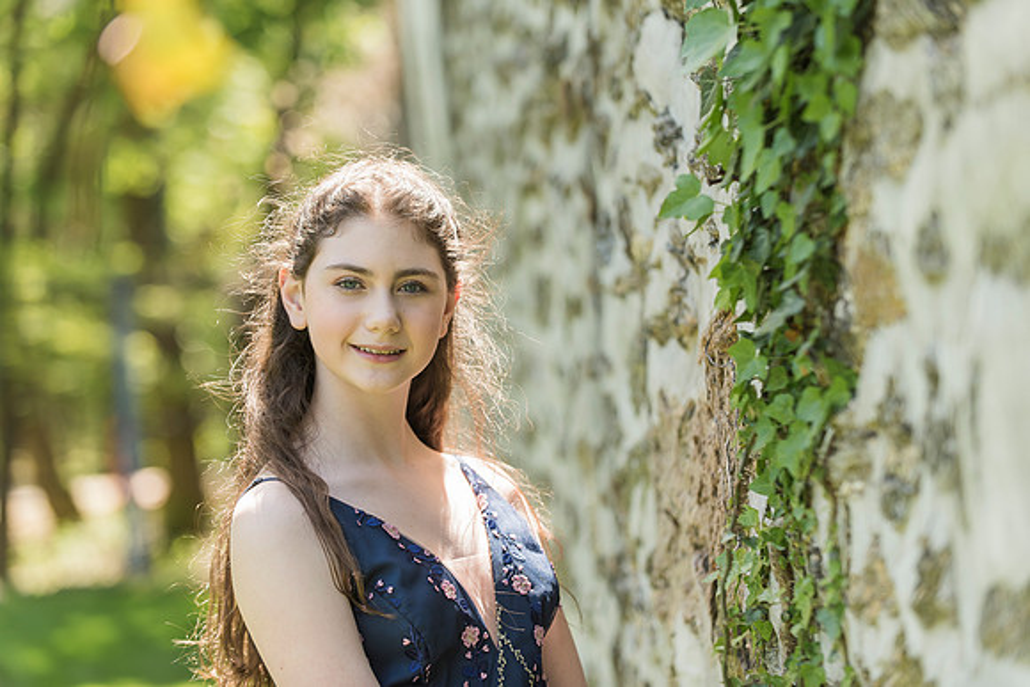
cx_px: 515
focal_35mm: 110
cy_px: 344
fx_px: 3148
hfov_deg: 18.6
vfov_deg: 12.5
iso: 400
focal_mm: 110
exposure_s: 1/1000
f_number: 3.2
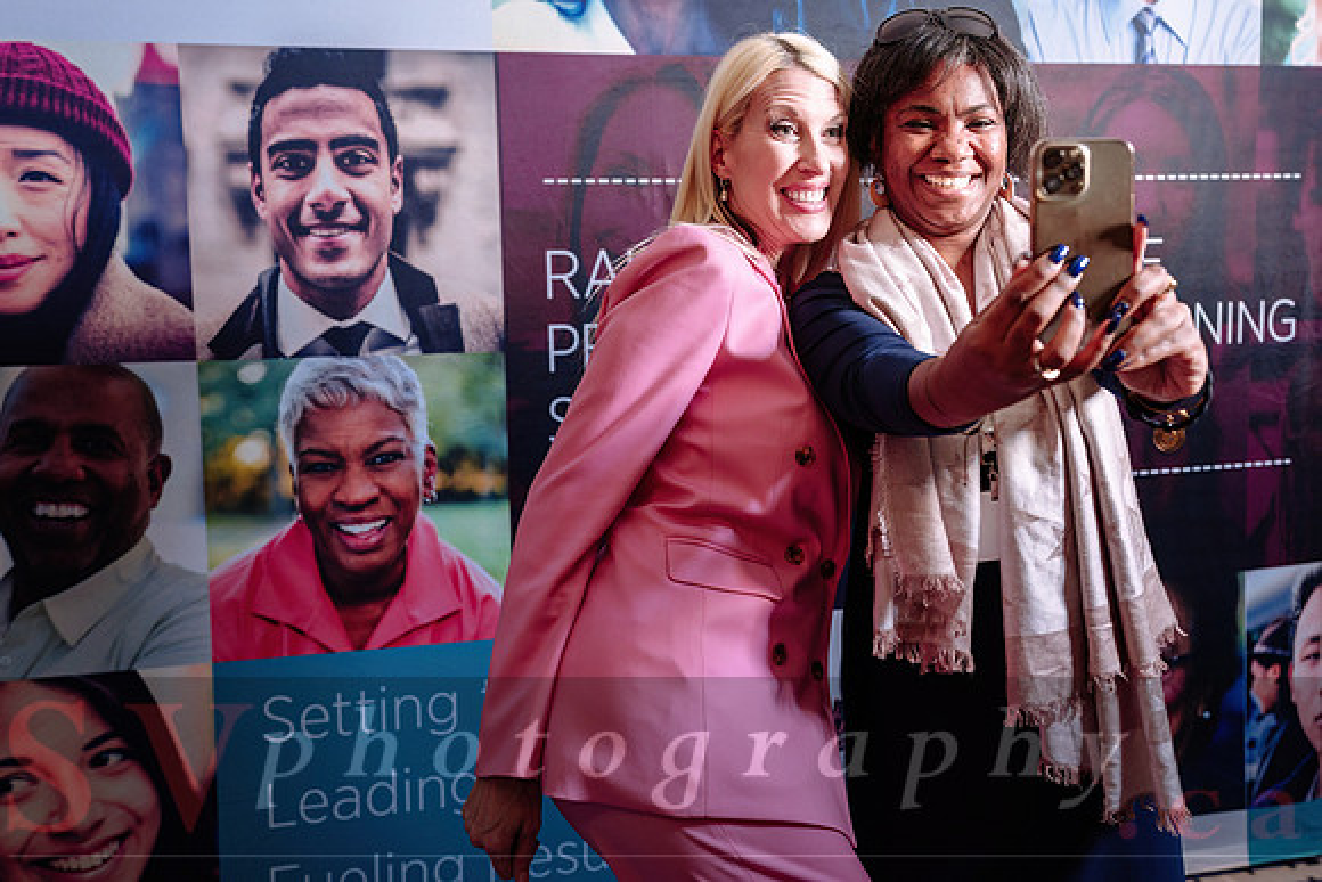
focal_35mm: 39
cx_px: 729
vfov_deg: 34.5
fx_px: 1419
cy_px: 404
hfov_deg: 49.9
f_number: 3.5
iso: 1000
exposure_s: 1/100
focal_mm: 35
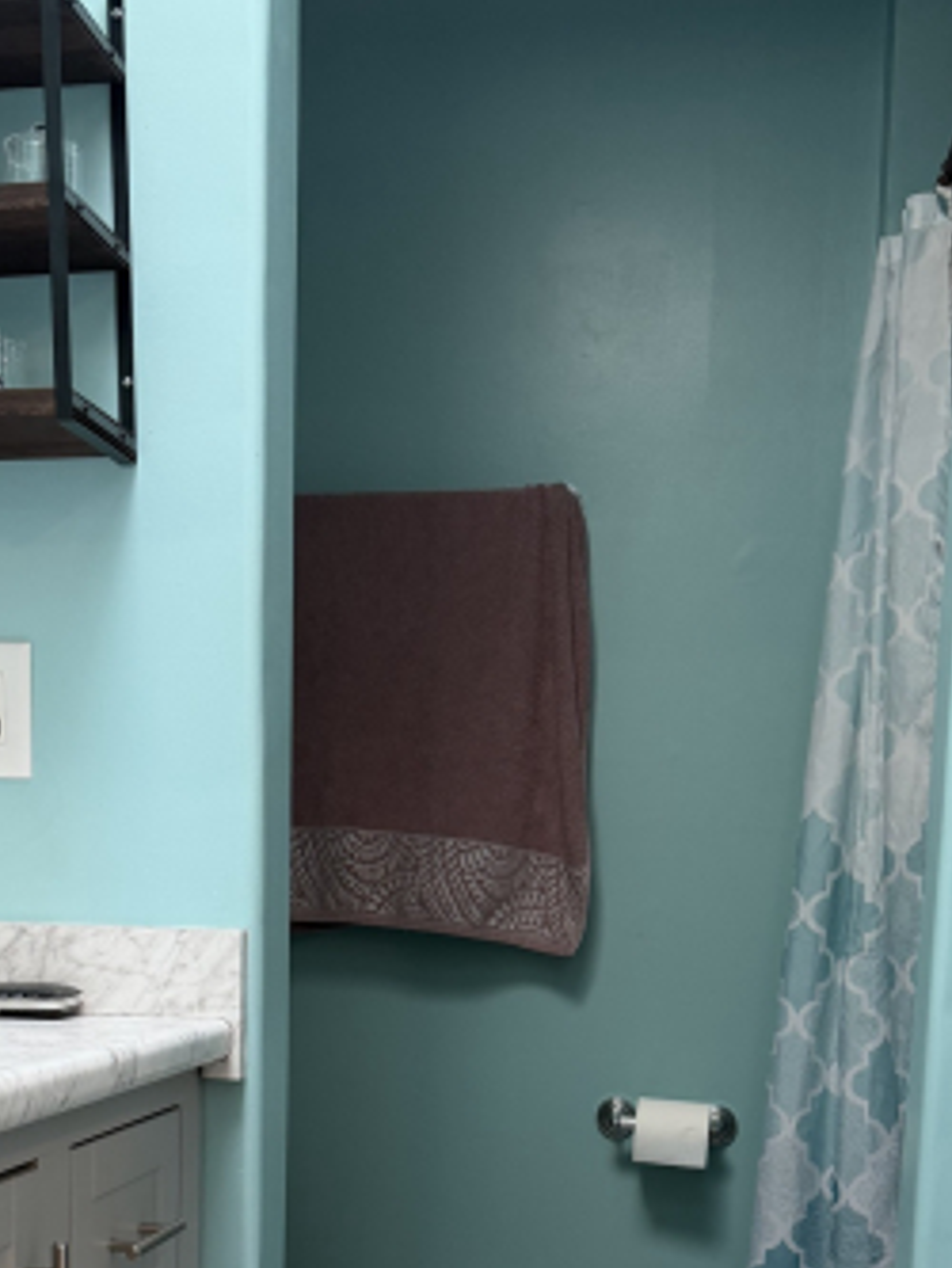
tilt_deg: -6.6
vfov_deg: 37.3
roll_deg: -2.0
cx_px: 396
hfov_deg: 30.2
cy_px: 1118
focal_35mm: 48
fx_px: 1759
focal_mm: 6.76
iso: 200
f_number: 1.78
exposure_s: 1/60
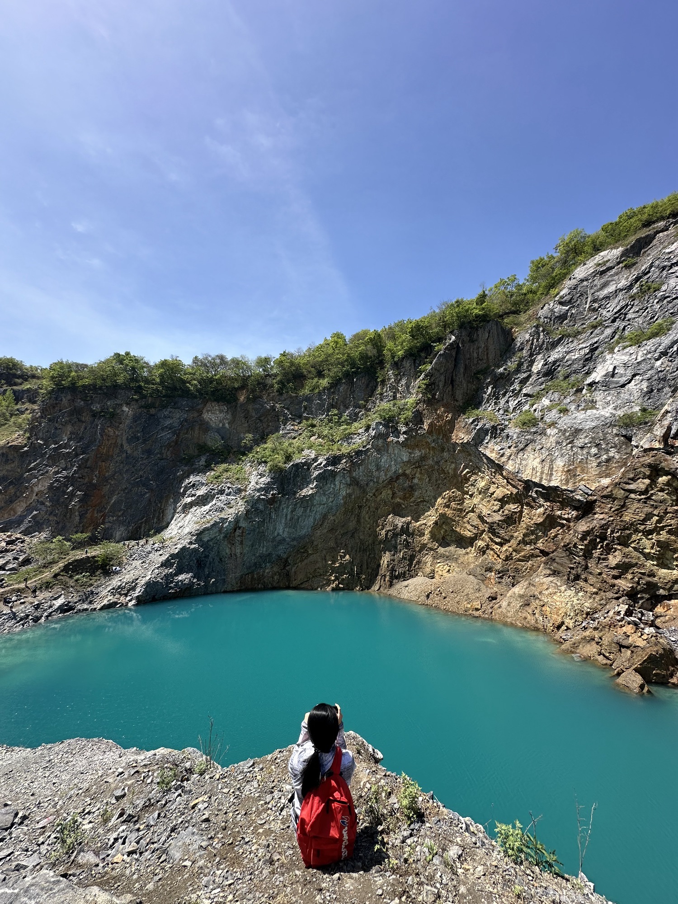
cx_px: 339
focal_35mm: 14
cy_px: 452
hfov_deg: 85.7
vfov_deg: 102.1
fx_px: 366
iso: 50
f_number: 2.2
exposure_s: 1/1147
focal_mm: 2.22
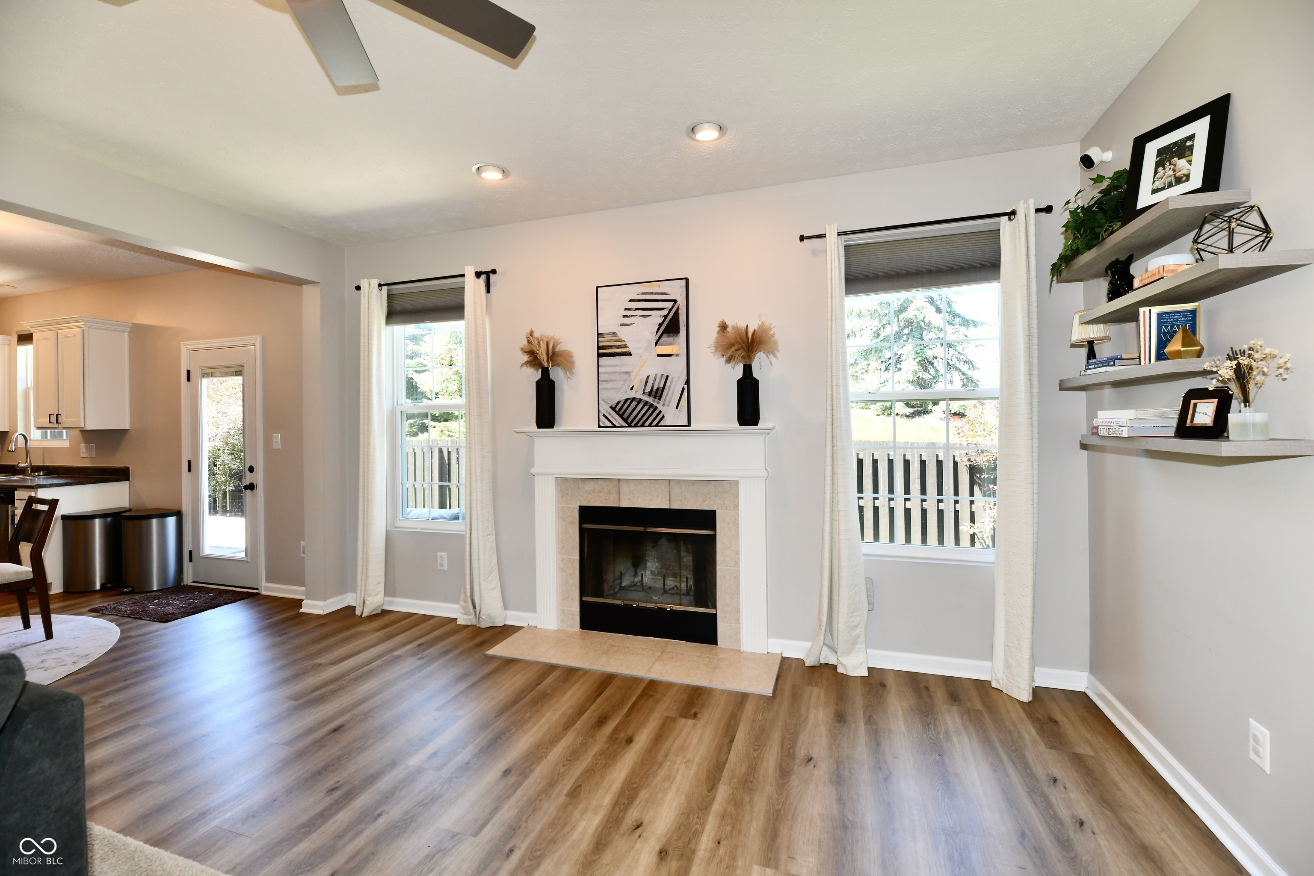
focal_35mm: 14
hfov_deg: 104.3
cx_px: 657
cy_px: 438
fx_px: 511
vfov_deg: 81.2
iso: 640
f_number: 6.3
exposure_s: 1/60
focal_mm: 14
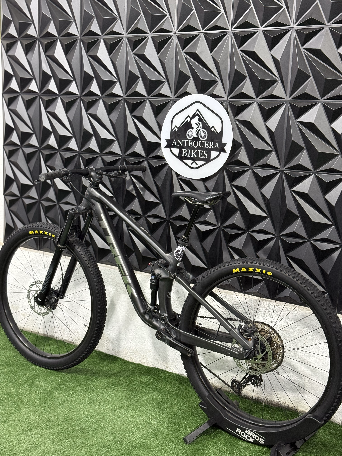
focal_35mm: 48
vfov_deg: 39.7
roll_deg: -2.7
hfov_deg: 30.3
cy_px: 228
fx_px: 632
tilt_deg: -9.7
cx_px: 171
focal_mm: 6.76
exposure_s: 1/60
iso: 250
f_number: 1.78
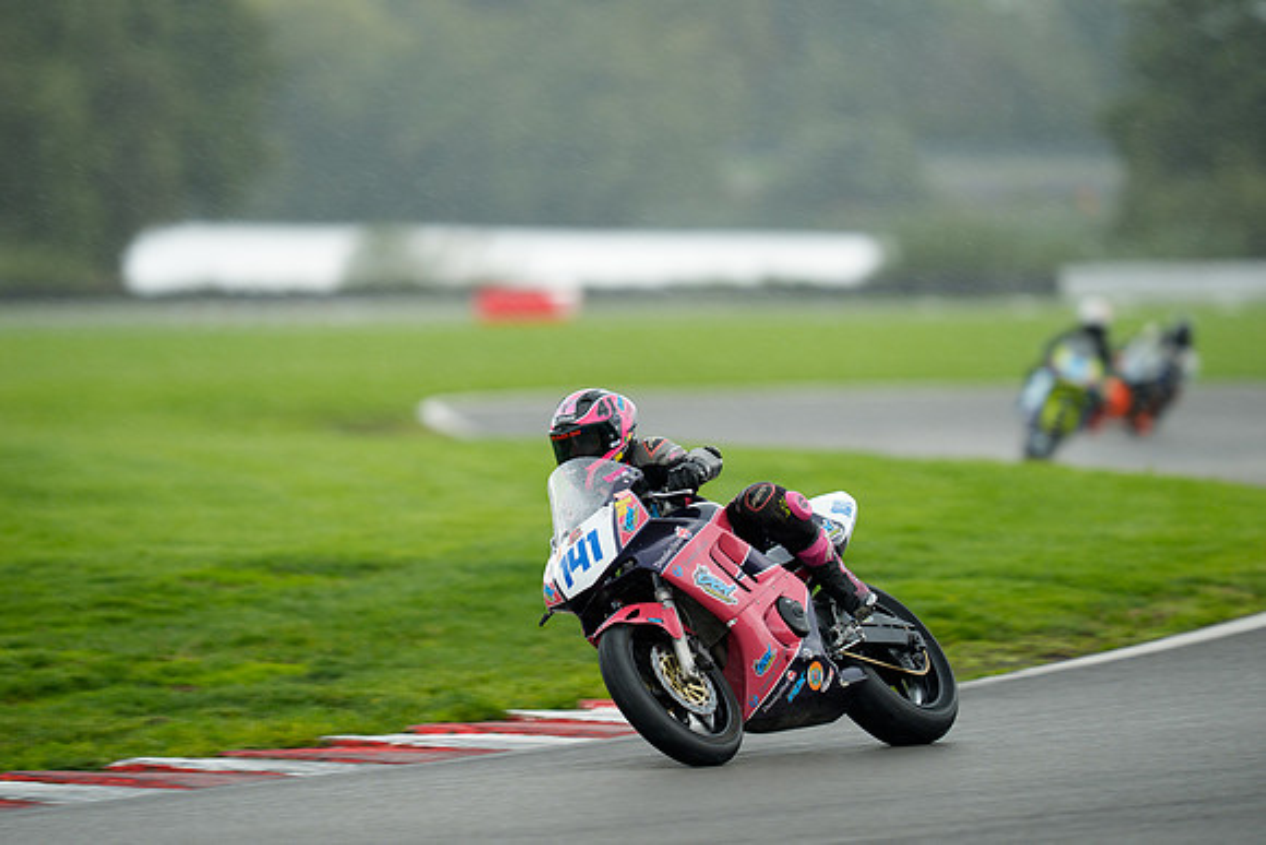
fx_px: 14069
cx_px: 633
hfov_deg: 5.2
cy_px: 422
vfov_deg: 3.4
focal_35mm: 400
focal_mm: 400
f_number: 3.2
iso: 400
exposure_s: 1/320
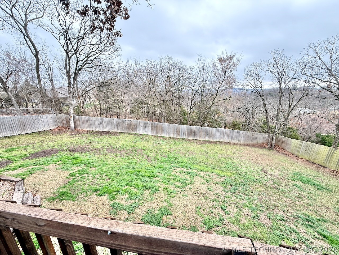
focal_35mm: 14
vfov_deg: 85.7
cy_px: 128
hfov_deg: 102.1
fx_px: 137
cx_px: 170
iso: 64
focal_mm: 2.22
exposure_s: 1/138
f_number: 2.2
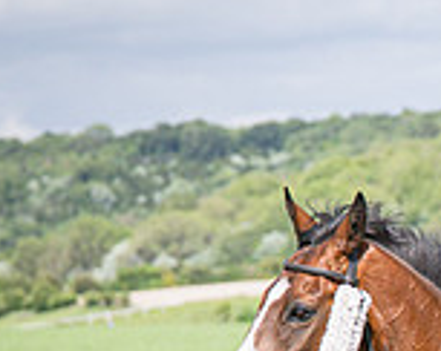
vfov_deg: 3.4
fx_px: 5879
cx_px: 490
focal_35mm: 451
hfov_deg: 4.3
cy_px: 480
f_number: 4
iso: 400
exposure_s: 1/3200
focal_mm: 79
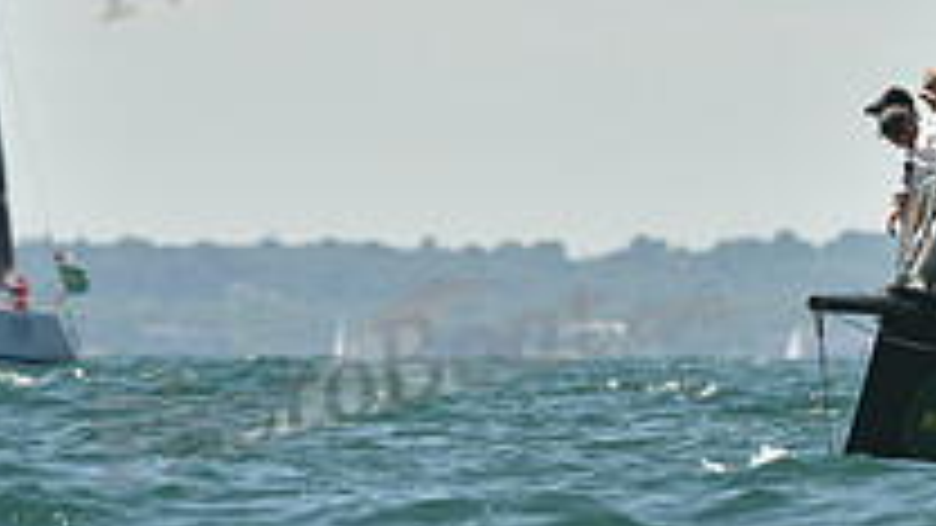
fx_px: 28989
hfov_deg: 1.8
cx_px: 963
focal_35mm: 1168
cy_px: 74
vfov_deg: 1.0
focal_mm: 400
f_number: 7.1
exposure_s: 1/1000
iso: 250
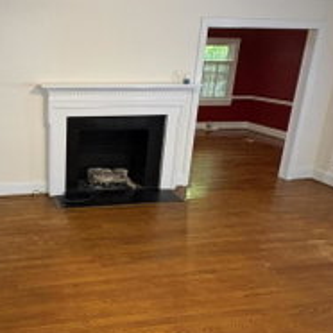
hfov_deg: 47.2
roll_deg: -0.4
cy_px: 156
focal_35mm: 32
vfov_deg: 51.1
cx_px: 48
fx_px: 348
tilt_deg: -15.7
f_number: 2.2
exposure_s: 1/60
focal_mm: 2.22
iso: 400
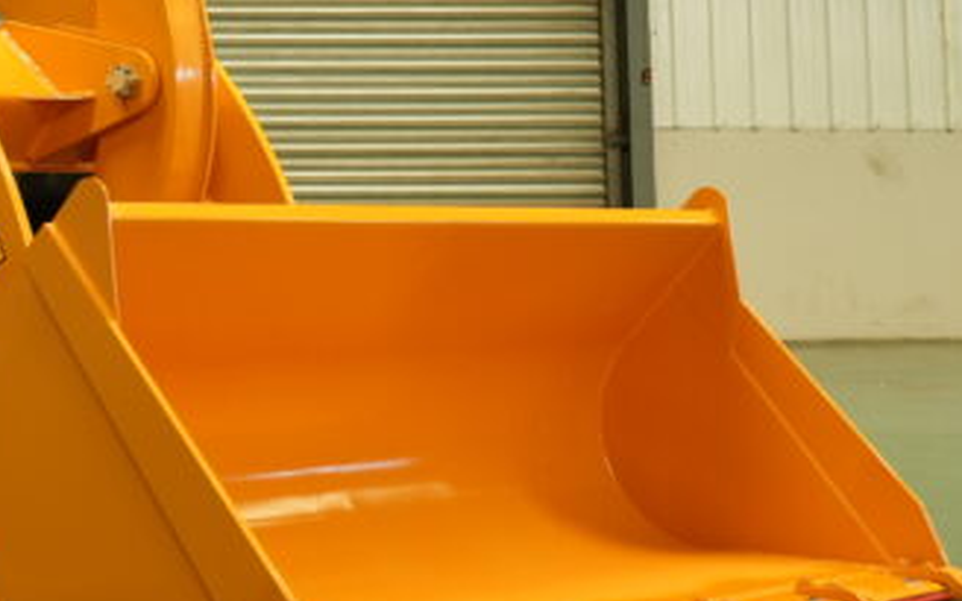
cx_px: -270
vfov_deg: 14.4
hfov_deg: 21.2
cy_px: -19
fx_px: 2333
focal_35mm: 89
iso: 640
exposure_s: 1/125
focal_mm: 28
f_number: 4
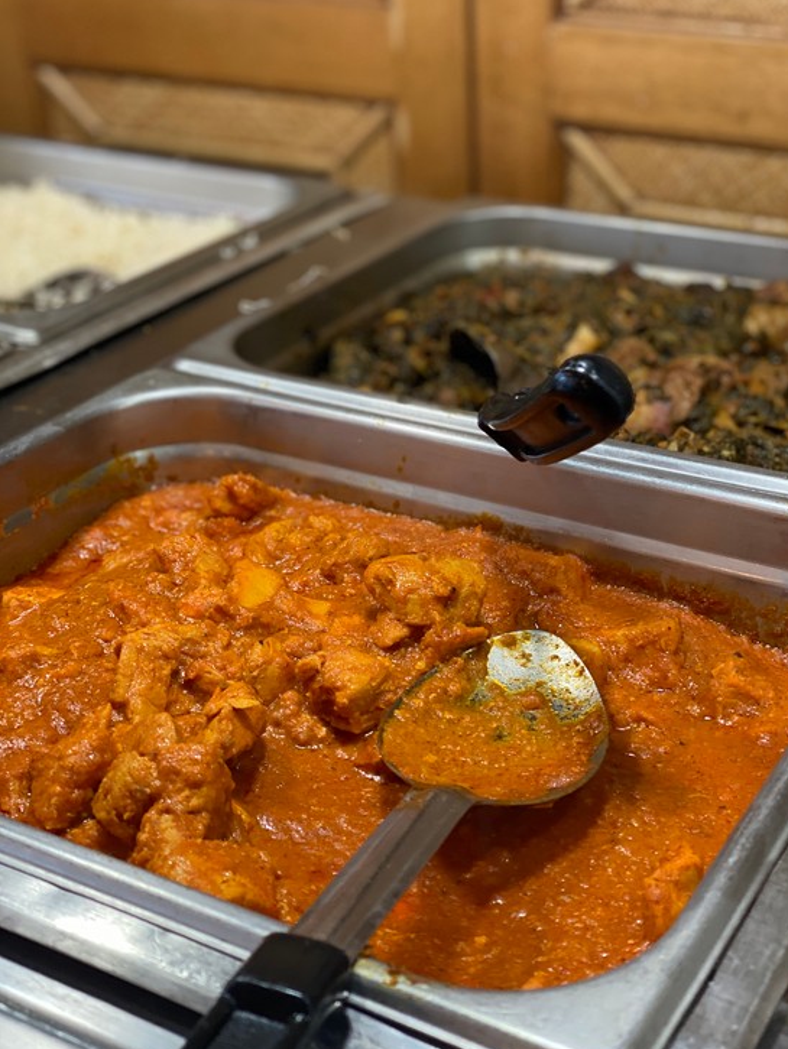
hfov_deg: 26.6
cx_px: 415
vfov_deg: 34.9
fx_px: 1668
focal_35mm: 55
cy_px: 526
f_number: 2
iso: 200
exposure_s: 1/120
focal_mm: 6
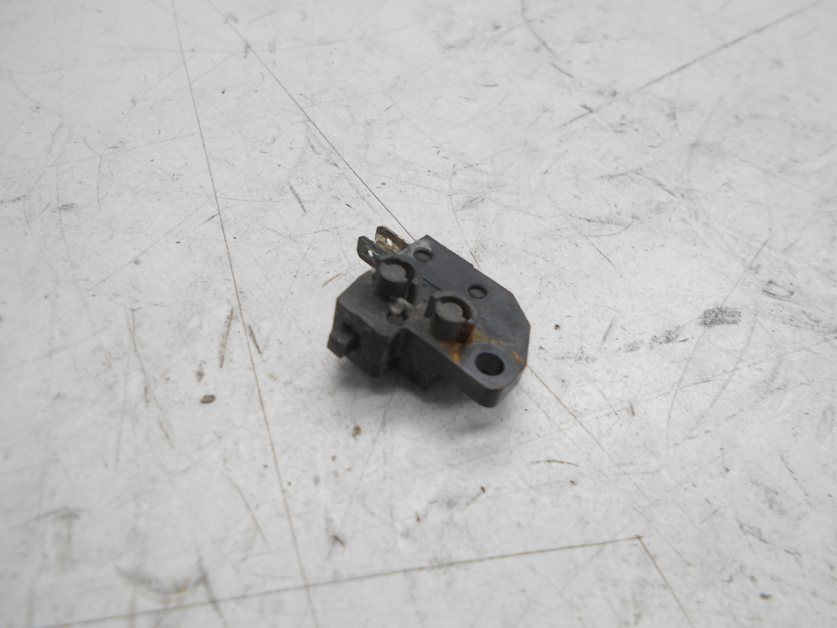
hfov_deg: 67.3
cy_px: 314
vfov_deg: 53.1
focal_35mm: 26
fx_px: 629
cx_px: 418
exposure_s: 1/60
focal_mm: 4.6
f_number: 3.2
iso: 80
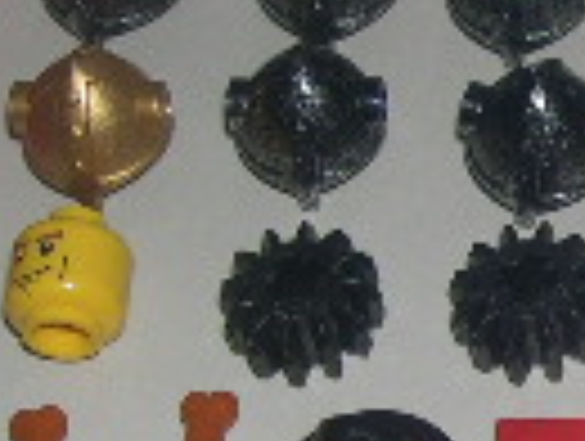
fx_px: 3166
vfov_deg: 8.0
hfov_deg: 10.1
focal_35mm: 187
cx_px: 986
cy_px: 284
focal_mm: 8
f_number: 7.6
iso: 100
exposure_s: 1/60
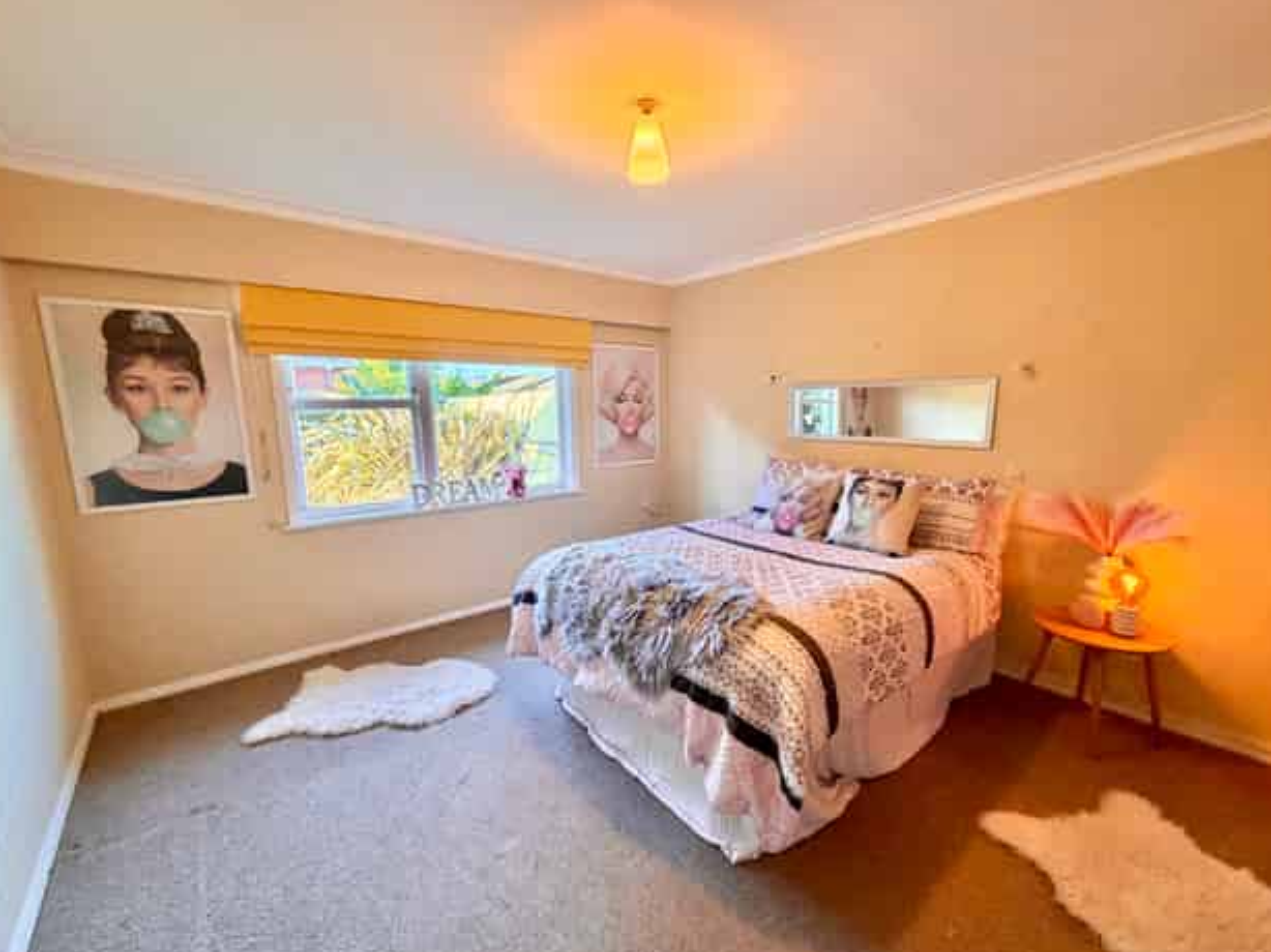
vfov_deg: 81.6
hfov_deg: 98.2
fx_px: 551
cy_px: 500
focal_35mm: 15
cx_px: 656
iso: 250
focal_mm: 2.22
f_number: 2.2
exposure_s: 1/50
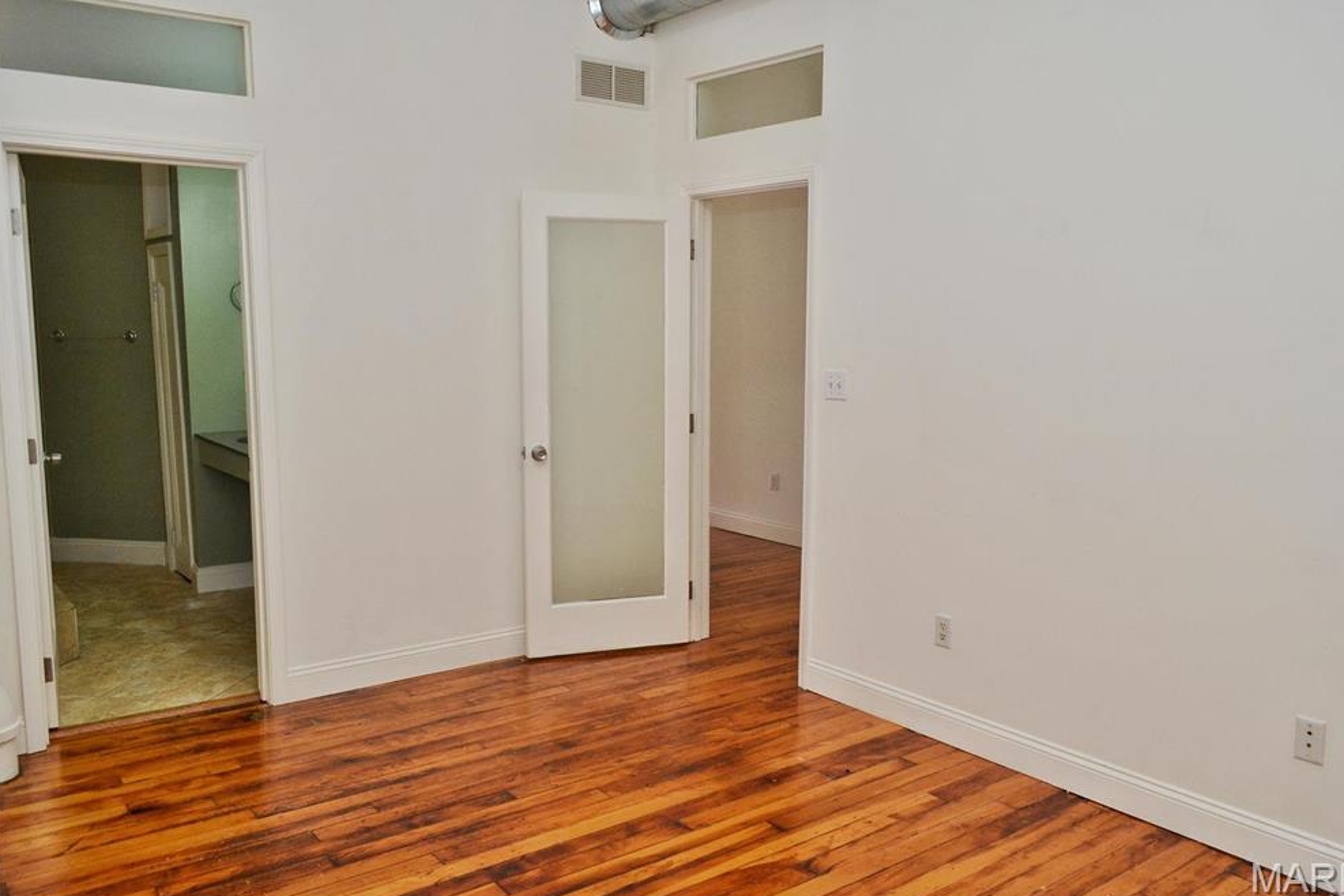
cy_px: 443
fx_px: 1045
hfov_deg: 65.5
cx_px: 690
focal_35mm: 28
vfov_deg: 46.4
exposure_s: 1/60
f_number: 5.6
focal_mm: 18
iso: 400
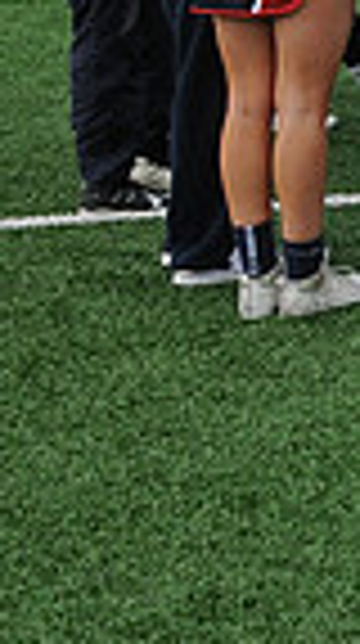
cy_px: -178
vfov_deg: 13.6
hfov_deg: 6.9
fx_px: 2607
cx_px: 1188
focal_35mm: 153
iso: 500
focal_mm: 24
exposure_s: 1/200
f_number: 10
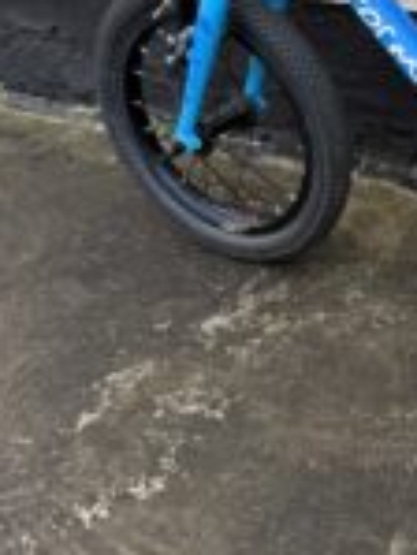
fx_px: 930
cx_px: 465
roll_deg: +4.8
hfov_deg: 23.6
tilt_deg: -27.1
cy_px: 130
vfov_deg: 32.5
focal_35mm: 58
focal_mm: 6.76
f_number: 1.78
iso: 64
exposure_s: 1/144
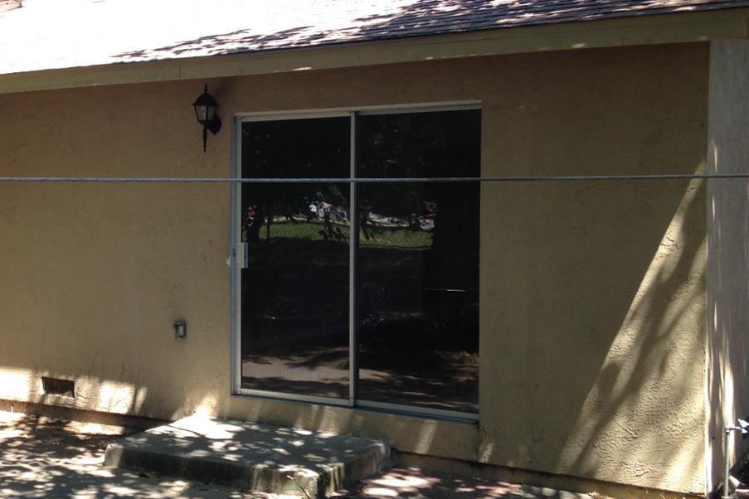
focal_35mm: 57
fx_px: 1186
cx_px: 164
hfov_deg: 34.1
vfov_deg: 23.8
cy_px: 235
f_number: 2.4
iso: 50
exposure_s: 1/224
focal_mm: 4.12
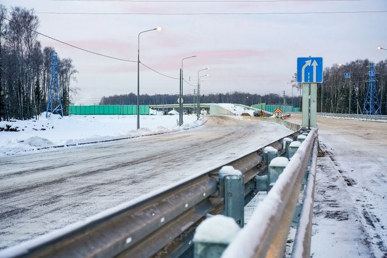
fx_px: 505
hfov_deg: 41.9
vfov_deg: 28.6
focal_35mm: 47
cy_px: 129
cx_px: 194
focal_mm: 47
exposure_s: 1/250
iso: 2500
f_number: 4
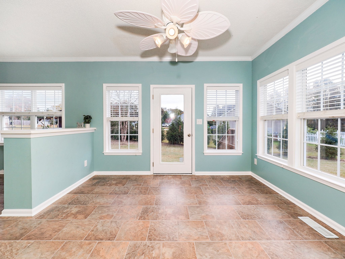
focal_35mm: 14
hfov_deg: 102.1
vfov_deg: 85.7
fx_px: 140
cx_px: 172
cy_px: 130
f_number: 5
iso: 100
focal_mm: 7
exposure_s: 1/250
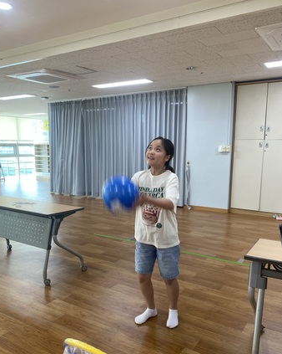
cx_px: 131
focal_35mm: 30
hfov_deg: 48.4
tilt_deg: -9.1
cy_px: 202
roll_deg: -0.2
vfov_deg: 58.6
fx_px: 313
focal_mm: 4.25
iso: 80
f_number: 1.8
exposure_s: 1/60
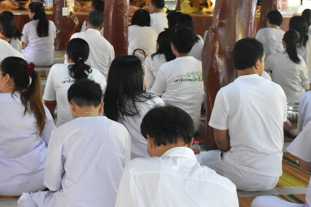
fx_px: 821
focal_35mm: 95
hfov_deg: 21.4
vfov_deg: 14.4
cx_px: 116
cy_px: 55
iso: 2500
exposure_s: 1/80
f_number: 4.5
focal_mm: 24
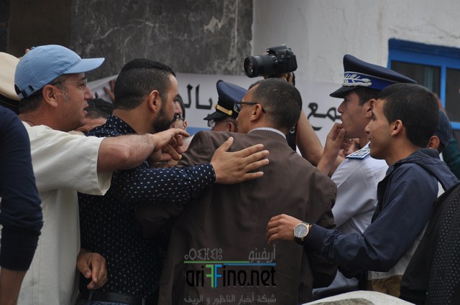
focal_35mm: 202
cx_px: 230
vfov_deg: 6.8
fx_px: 2584
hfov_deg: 10.2
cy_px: 152
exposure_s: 1/500
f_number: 5.6
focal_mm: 135
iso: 200
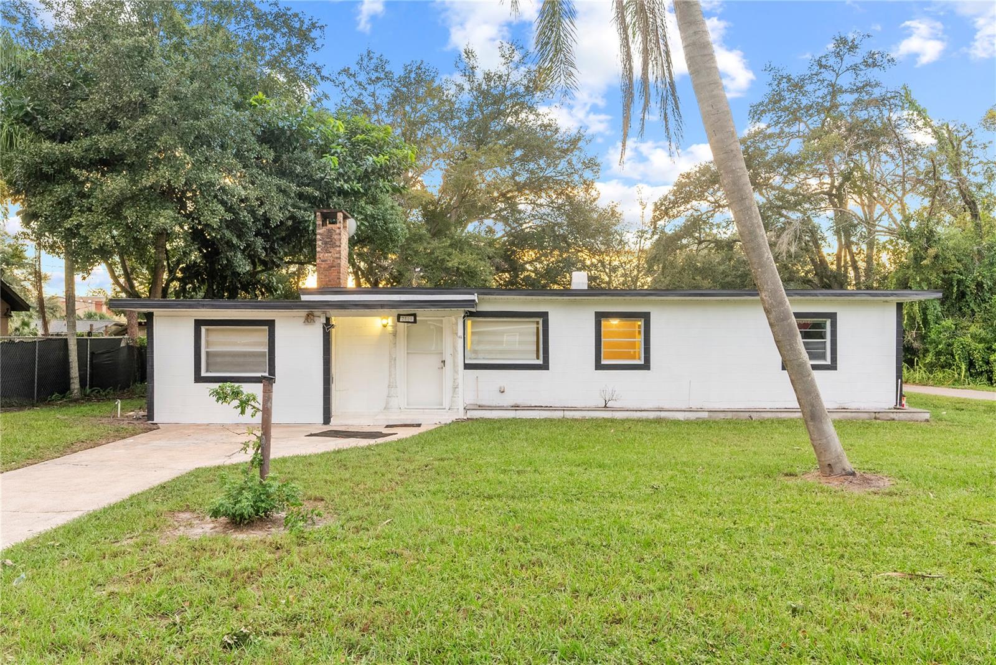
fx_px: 692
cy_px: 332
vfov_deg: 51.3
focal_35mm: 25
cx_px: 498
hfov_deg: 71.5
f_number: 8
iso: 200
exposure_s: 1.3
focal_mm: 25
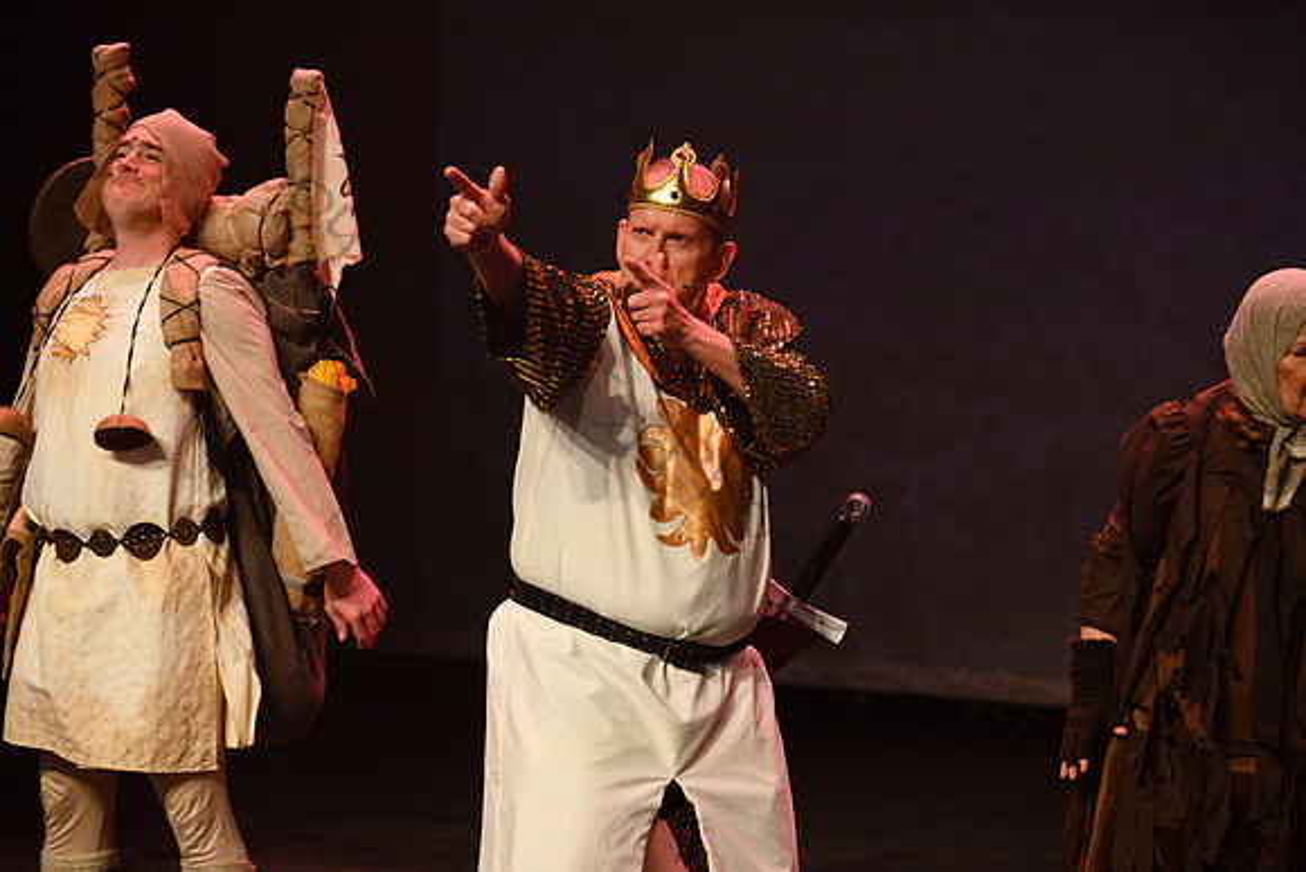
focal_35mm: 112
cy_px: 436
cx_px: 653
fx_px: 4064
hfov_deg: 18.3
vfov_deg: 12.2
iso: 1250
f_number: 3.5
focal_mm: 112
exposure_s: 1/160
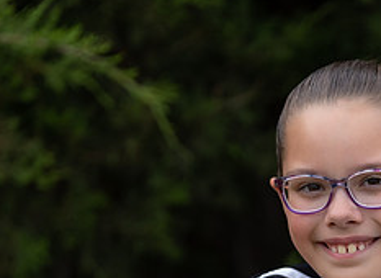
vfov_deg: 3.3
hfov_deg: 4.5
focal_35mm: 443
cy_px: 319
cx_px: 334
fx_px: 4829
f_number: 3.2
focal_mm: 164
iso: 64
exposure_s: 1/320
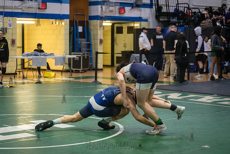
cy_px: 77
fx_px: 527
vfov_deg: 16.6
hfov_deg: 24.6
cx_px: 115
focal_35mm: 83
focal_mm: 80
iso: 5000
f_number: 3.2
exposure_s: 1/500
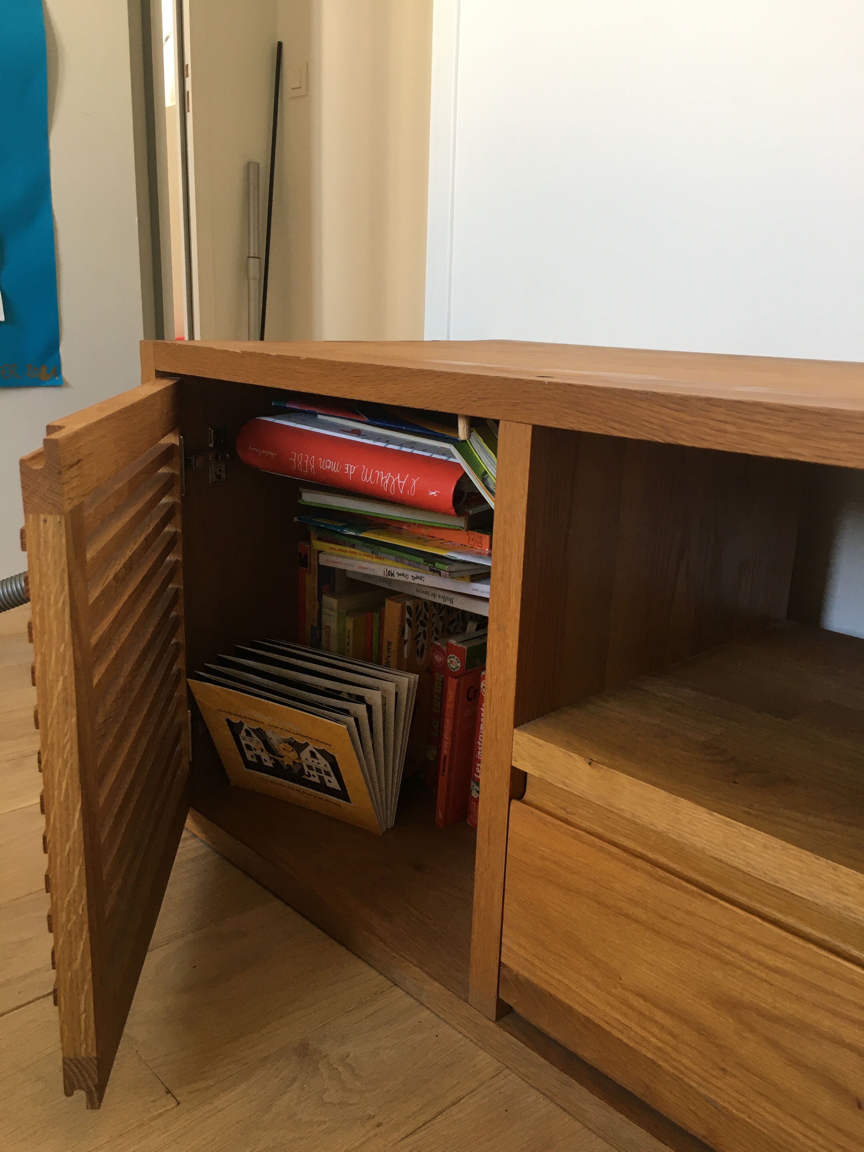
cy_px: 576
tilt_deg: -15.5
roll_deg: +0.1
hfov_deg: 48.2
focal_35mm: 29
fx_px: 965
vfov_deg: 61.7
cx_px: 432
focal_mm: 4.15
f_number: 2.2
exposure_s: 1/33
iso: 80
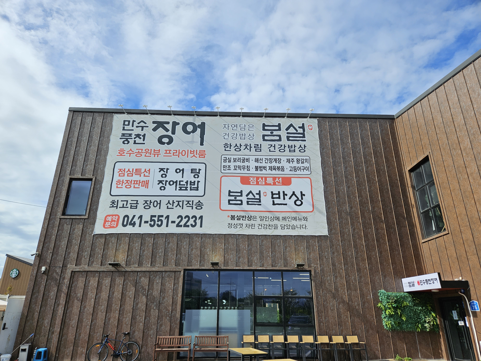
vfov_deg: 58.9
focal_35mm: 23
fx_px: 320
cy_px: 180
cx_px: 240
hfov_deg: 73.9
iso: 25
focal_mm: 5.4
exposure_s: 1/2544
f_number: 1.8
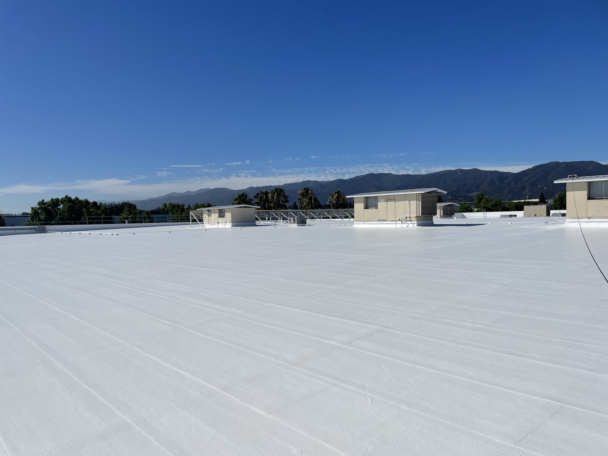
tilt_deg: -4.1
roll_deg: +0.9
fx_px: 457
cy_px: 228
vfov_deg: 53.1
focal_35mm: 26
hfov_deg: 67.3
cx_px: 304
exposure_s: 1/13333
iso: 32
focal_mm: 4.2
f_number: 1.6
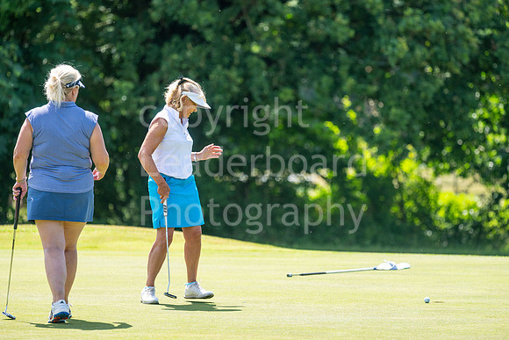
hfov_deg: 6.9
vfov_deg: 4.6
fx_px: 4242
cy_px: 170
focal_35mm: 300
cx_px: 254
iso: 320
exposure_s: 1/1250
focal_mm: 300
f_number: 5
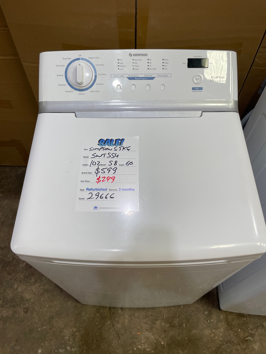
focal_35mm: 26
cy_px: 177
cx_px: 133
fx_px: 266
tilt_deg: -58.6
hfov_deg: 53.1
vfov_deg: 67.3
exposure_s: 1/123
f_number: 1.6
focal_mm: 4.2
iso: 32
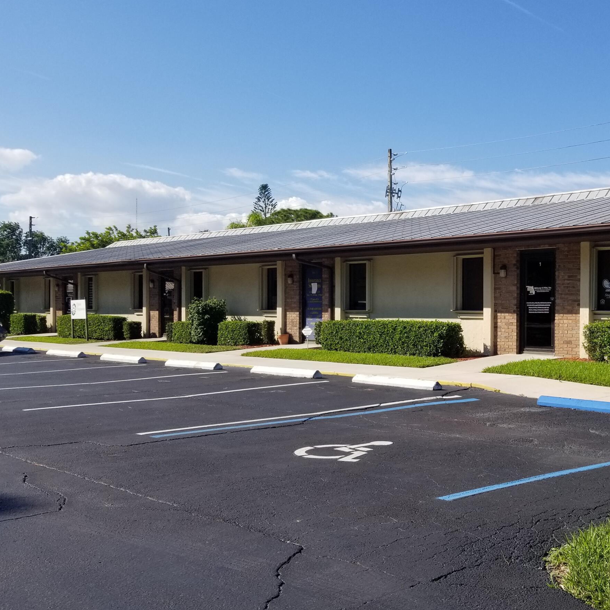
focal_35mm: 39
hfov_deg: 41.3
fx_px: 778
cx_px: 471
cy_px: 320
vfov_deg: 42.8
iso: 50
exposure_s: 1/2640
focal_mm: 4.3
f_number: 1.7
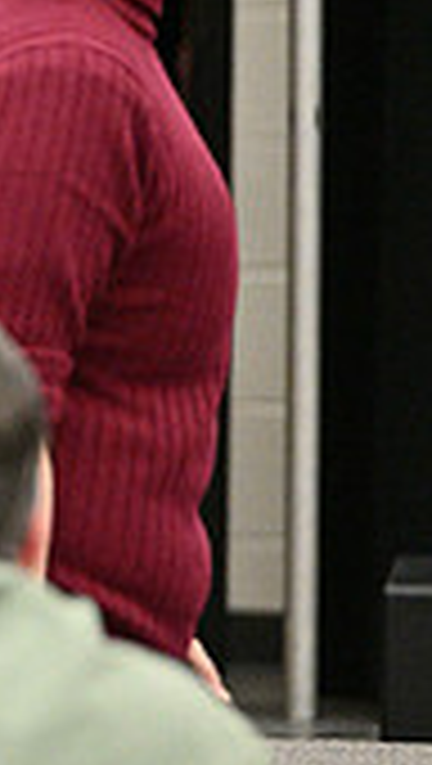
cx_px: -770
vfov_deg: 4.0
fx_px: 10863
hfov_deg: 2.3
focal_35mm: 535
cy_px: 322
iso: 6400
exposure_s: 1/640
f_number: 2.8
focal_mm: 150
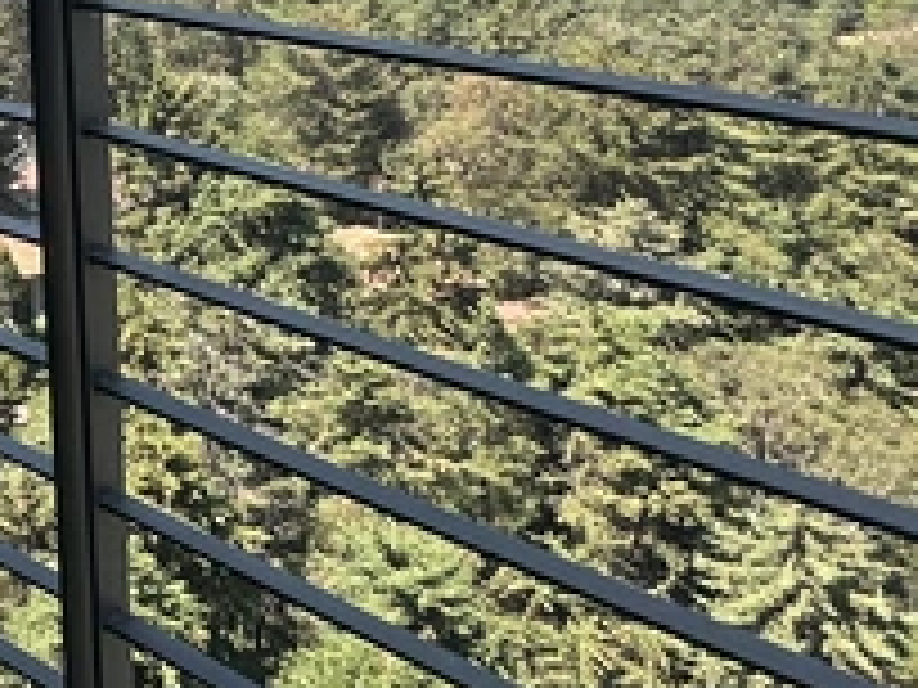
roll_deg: +5.5
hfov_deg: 27.1
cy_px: -76
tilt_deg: -9.7
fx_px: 1459
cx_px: -378
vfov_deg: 24.7
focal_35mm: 55
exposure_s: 1/1289
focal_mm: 2.22
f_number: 2.2
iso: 40
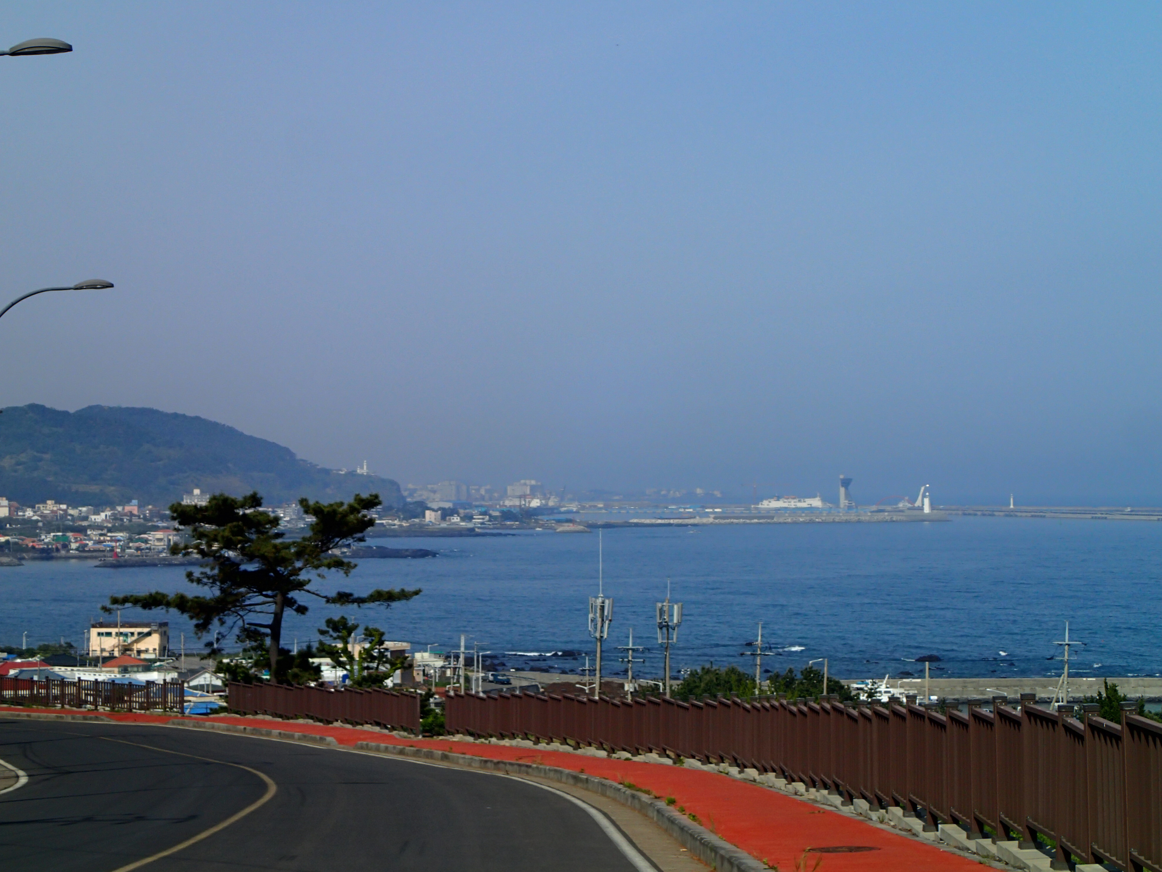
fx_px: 3357
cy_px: 436
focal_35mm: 100
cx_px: 581
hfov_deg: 19.6
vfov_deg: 14.8
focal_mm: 18
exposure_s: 1/640
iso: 100
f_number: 6.3
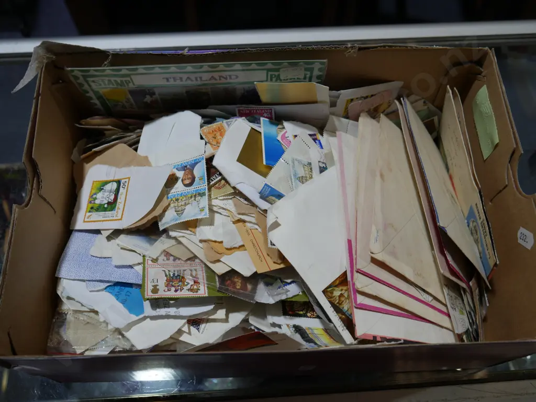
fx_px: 527
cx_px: 268
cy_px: 201
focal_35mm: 34
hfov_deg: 53.9
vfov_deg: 41.8
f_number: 4.5
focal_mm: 17
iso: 200
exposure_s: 1/125
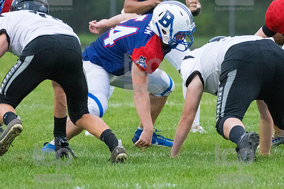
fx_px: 5890
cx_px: 144
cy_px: 76
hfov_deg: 2.8
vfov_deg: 1.8
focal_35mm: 747
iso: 6400
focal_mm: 380
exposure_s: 1/2000
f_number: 5.6
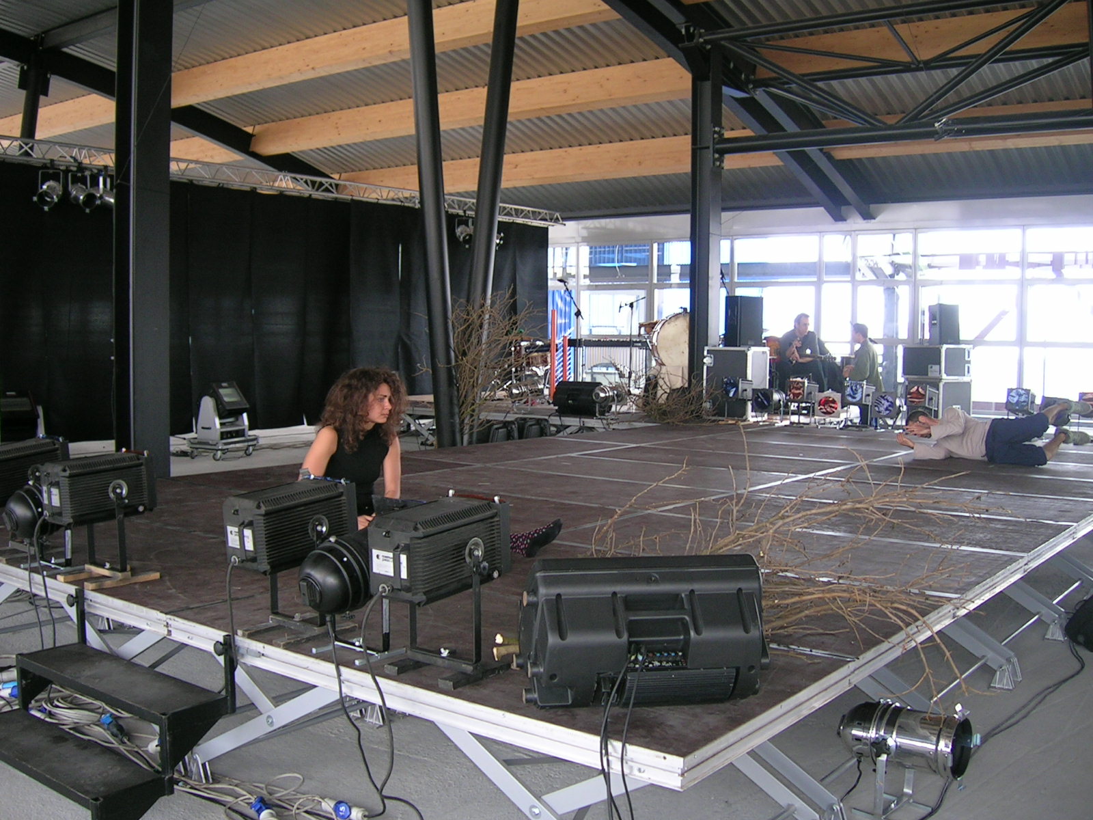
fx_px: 1105
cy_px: 410
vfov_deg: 40.7
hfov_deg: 52.6
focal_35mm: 35
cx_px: 546
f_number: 2.8
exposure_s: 1/30
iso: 55
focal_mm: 5.4
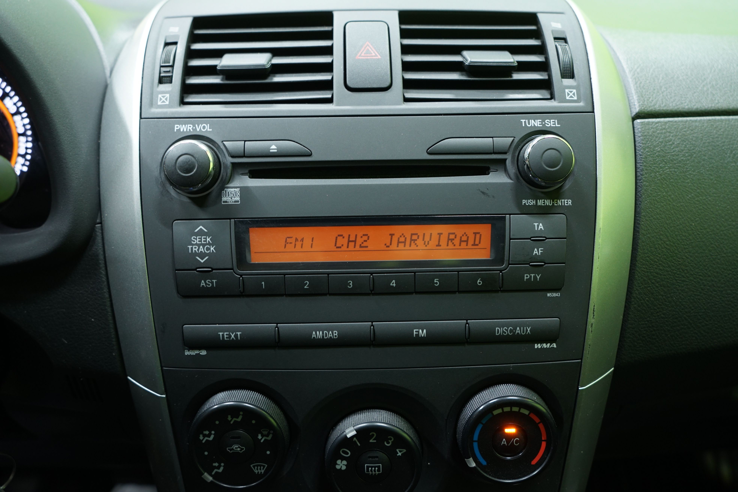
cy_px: 246
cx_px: 369
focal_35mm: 29
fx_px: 594
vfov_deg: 45.0
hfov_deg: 63.7
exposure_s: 1/20
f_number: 4.5
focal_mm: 29
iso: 800
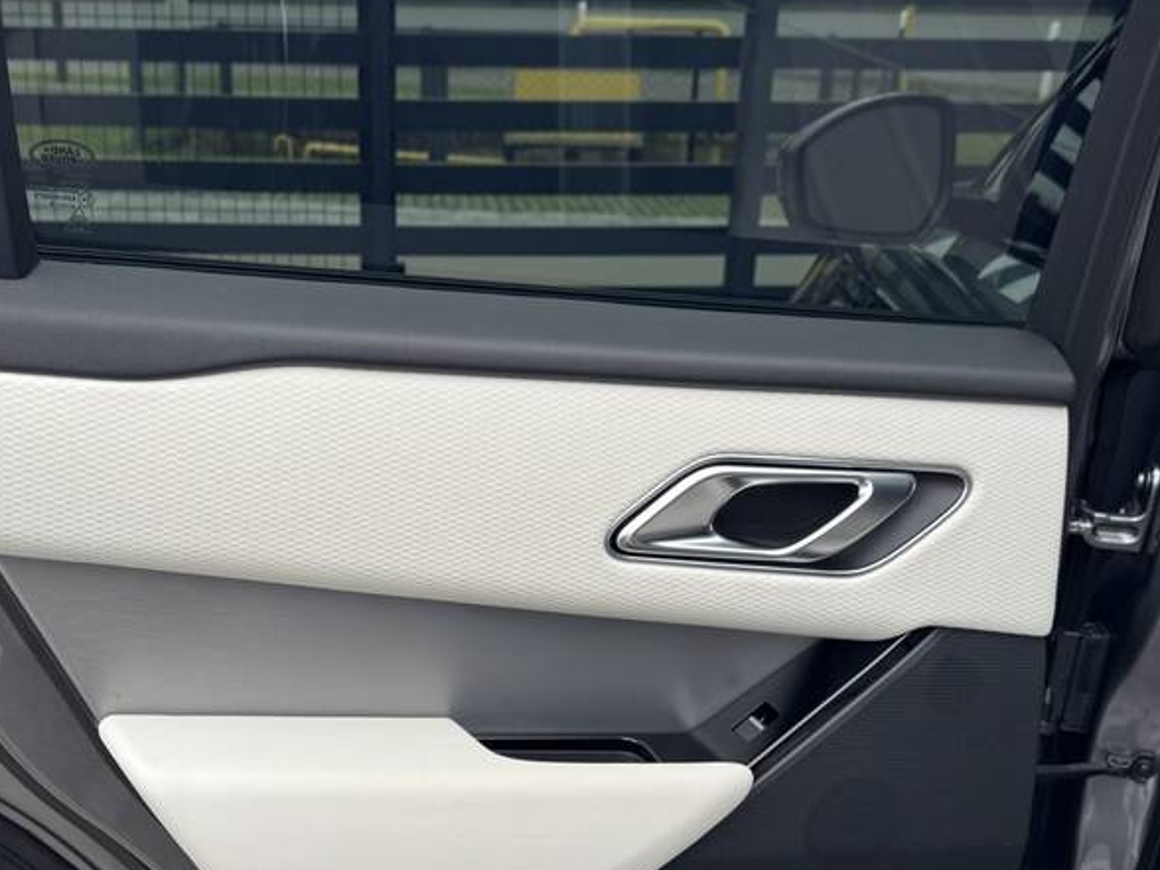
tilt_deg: -22.8
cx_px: 479
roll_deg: -0.4
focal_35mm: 49
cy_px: 661
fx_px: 1642
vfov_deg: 29.2
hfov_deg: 38.8
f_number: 1.78
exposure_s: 1/199
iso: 64
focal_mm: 6.76
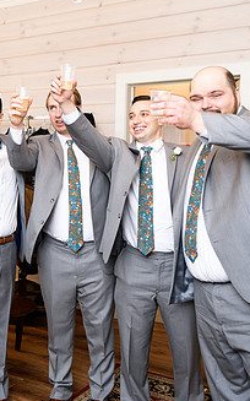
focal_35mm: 47
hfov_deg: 25.8
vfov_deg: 42.6
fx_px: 513
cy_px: 185
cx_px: -9
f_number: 2.8
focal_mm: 26
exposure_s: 1/100
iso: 400
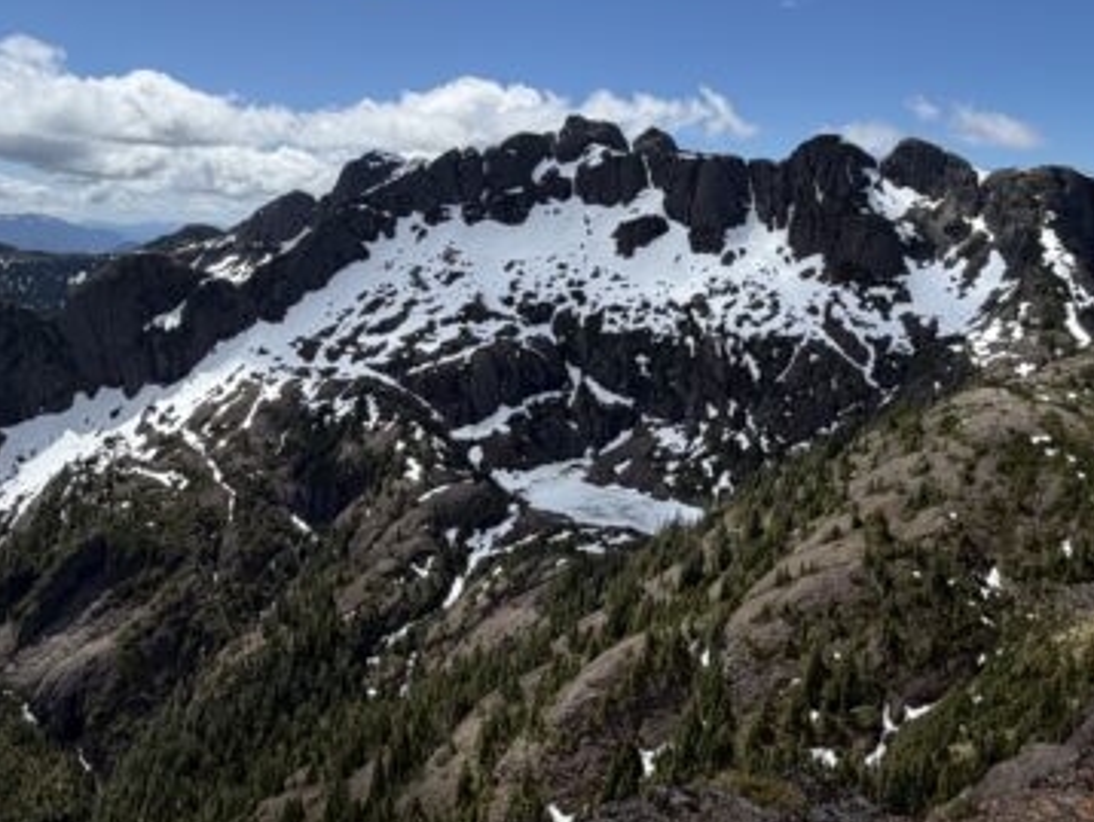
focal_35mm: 30
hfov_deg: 59.8
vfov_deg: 46.0
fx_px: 949
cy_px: 260
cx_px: 605
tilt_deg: -2.4
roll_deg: -1.7
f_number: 2.2
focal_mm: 2.22
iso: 20
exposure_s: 1/1464
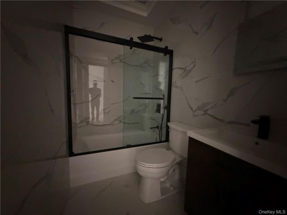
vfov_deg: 85.7
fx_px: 116
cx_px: 144
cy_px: 108
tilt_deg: -5.9
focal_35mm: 14
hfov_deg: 102.1
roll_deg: -2.1
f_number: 2.2
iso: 2500
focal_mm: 2.22
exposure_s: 1/30
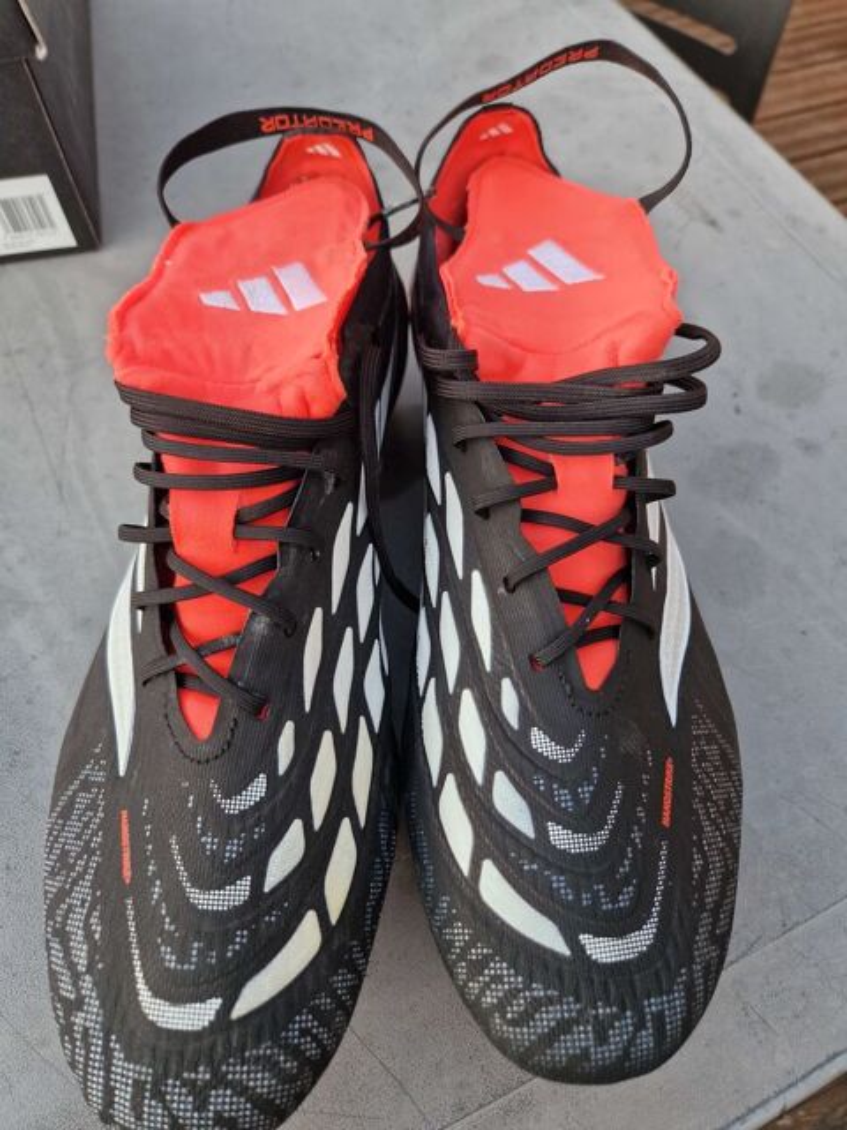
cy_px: 565
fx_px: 750
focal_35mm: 23
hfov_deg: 58.9
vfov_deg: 73.9
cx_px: 424
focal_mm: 5.4
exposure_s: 1/100
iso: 160
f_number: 1.8
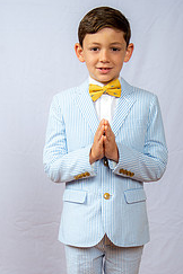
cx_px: 112
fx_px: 564
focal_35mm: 74
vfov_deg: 27.0
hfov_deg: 18.4
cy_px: 205
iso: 250
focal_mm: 40
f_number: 6.3
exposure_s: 1/200
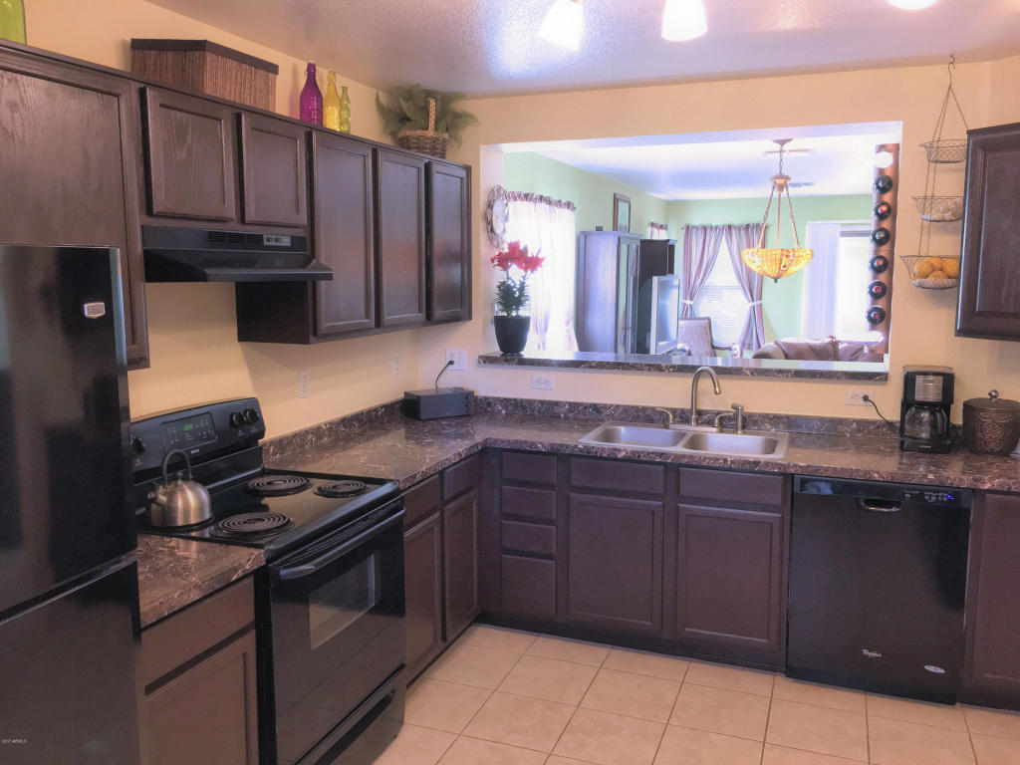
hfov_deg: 61.7
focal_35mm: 29
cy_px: 382
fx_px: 855
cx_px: 510
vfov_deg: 48.2
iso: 80
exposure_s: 1/30
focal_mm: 4.15
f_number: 2.2
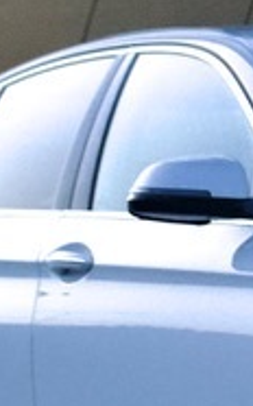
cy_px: 351
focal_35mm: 297
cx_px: 569
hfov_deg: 4.3
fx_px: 3282
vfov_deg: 7.1
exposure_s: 1/160
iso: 6400
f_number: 4.5
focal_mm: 50
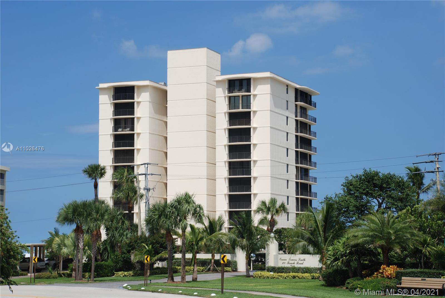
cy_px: 149
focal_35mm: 78
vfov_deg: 17.5
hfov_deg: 26.0
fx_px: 965
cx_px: 222
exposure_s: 1/320
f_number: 9
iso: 100
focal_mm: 52
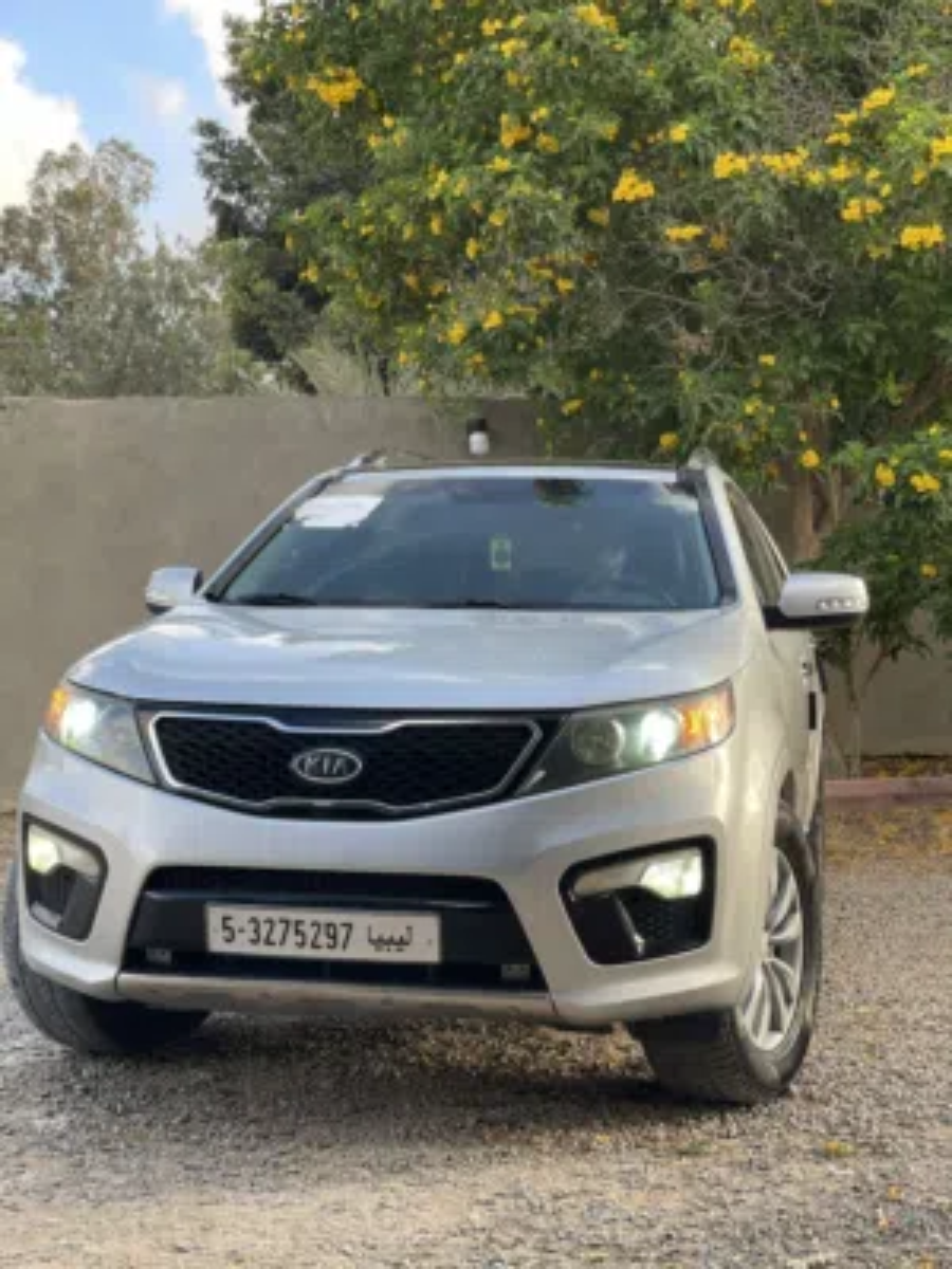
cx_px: 476
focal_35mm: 52
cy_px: 634
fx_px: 1907
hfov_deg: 28.0
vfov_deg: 36.8
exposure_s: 1/122
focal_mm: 6
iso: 32
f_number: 2
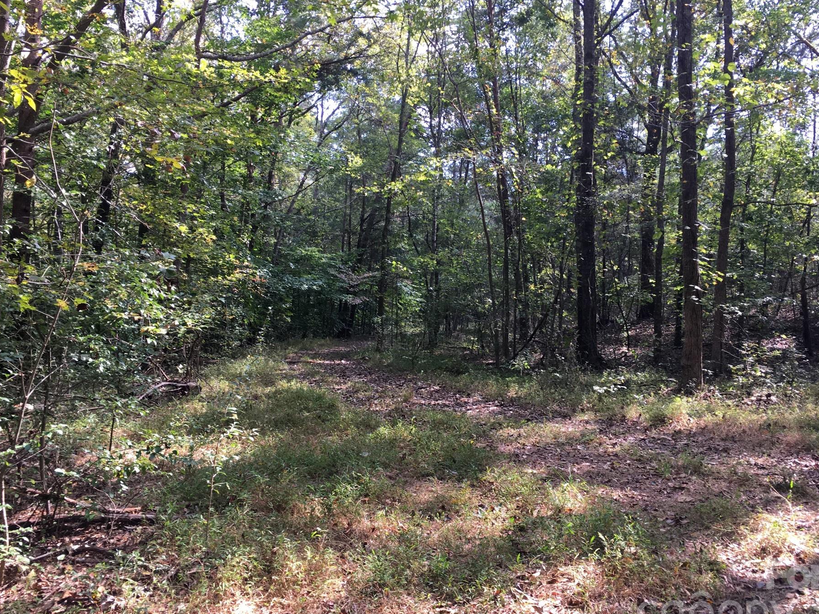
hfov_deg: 55.3
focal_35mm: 33
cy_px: 297
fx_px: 781
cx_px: 445
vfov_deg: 42.9
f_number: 2.2
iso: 40
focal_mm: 4.15
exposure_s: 1/120
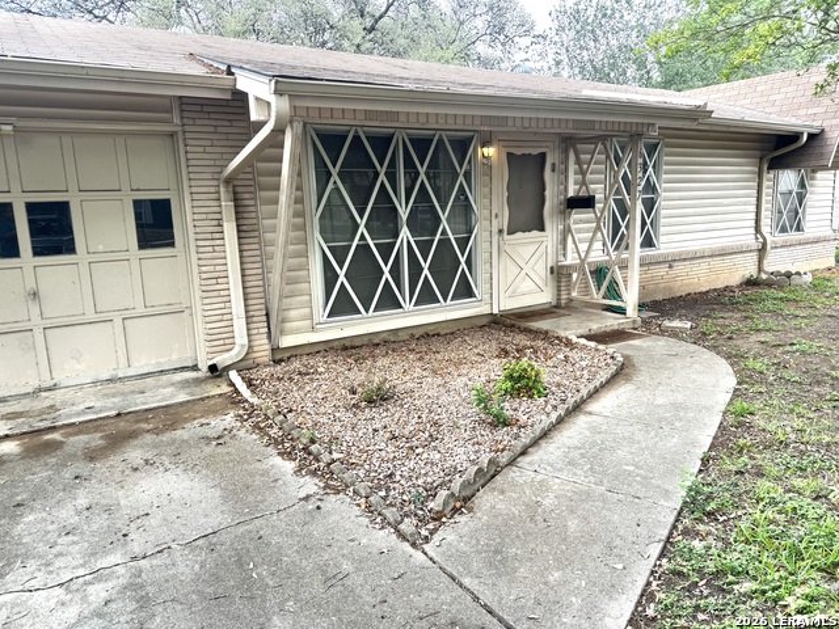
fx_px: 582
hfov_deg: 71.6
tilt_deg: -10.9
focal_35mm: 24
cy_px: 314
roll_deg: +2.1
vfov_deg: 56.8
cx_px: 420
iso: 80
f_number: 1.78
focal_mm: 6.76
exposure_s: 1/394
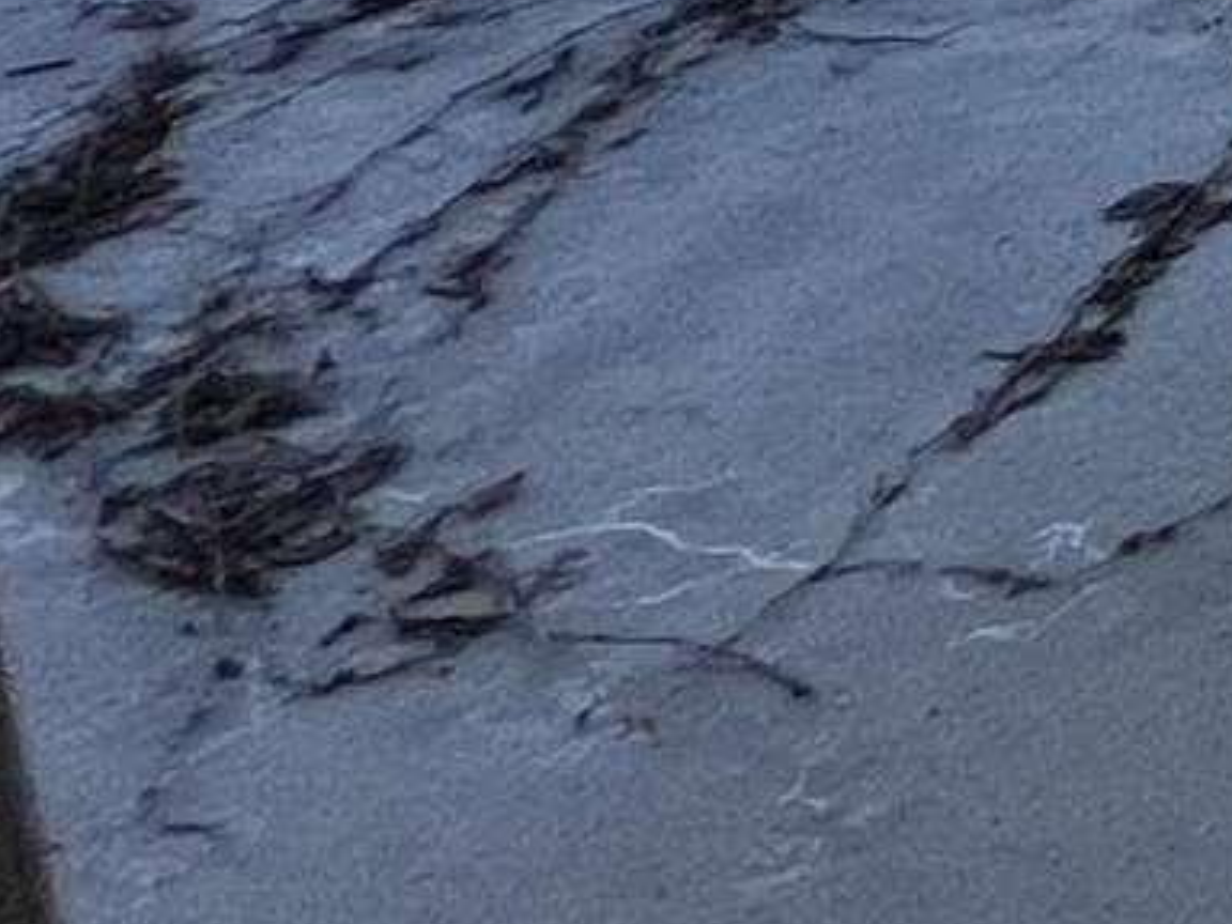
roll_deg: -0.5
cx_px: 4408
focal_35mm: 104
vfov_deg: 11.1
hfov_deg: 9.3
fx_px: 3701
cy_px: -1540
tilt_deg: -10.6
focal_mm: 1.57
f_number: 1.8
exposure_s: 1/1179
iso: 32
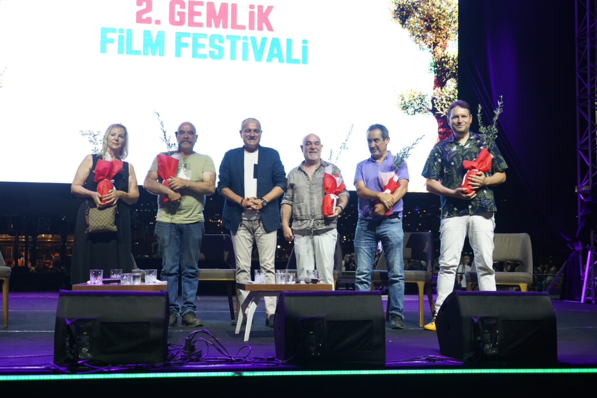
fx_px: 663
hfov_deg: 48.5
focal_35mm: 40
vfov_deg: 33.4
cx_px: 298
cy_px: 199
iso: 3200
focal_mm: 40
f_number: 4.5
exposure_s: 1/125
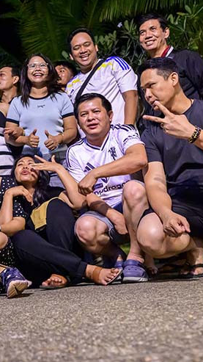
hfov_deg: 23.1
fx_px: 469
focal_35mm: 49
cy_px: 171
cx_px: -12
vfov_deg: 42.1
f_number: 3.5
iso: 9000
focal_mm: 24
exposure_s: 1/200
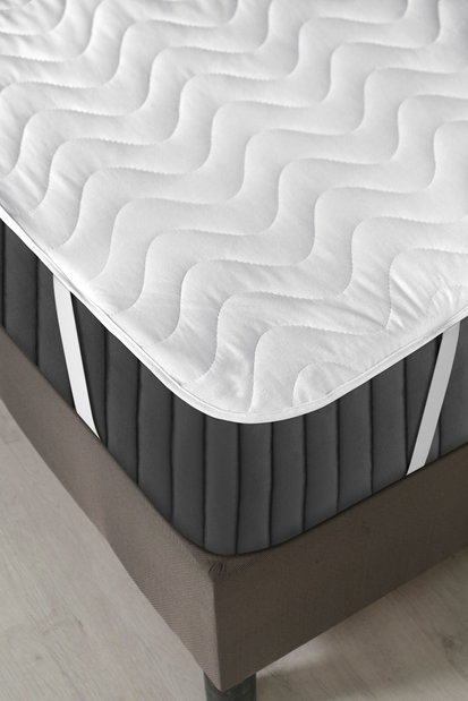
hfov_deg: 20.3
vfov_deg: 30.1
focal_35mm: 67
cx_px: 234
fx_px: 1306
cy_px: 350
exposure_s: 1/5
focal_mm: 44.4
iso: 160
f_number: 4.5
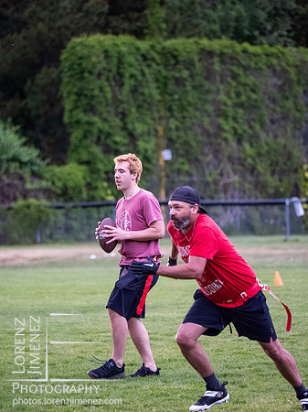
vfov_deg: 6.6
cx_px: 154
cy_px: 206
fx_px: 3562
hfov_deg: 5.0
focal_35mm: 300
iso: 6400
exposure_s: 1/1250
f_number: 2.8
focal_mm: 150
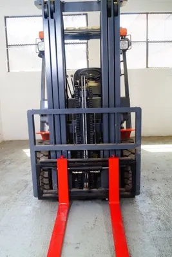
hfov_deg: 36.9
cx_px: 86
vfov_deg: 53.1
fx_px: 258
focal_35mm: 36
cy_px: 128
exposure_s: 1/200
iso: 2000
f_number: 10
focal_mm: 24
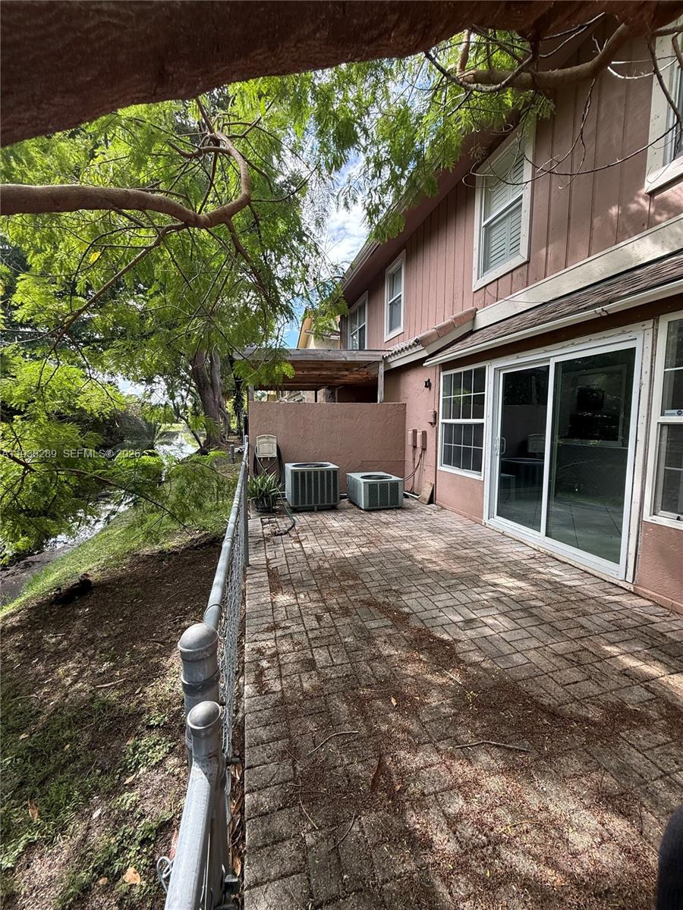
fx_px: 368
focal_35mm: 14
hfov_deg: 85.7
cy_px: 455
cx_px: 342
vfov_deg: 102.1
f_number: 2.2
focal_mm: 2.22
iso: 64
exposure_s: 1/324
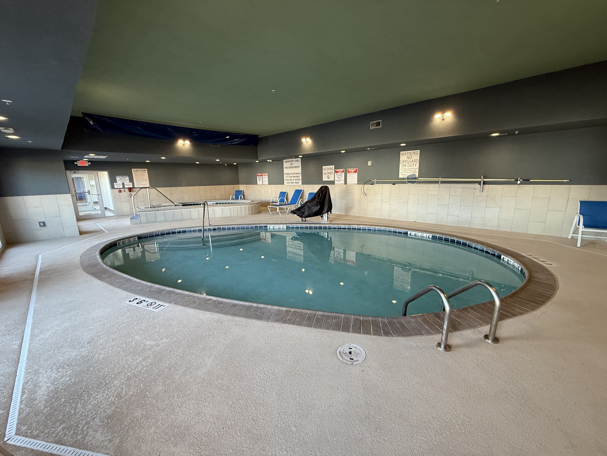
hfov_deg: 102.1
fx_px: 245
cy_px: 228
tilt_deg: -11.2
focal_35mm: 14
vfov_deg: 85.7
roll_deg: +1.6
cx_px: 304
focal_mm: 2.22
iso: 200
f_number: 2.2
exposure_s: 1/120
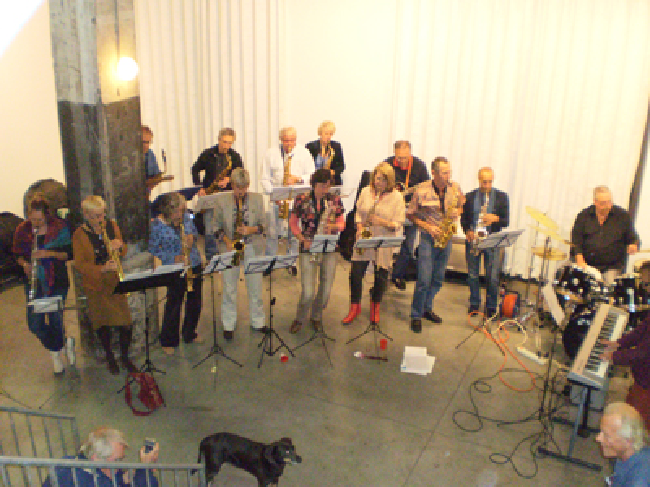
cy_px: 244
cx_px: 325
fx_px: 676
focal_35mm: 36
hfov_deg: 51.4
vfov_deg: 39.7
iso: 800
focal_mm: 6.3
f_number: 3.1
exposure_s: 1/30
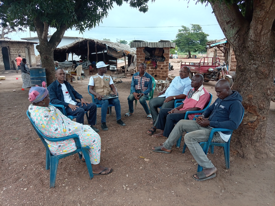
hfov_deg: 69.4
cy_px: 103
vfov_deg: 54.8
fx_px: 199
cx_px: 138
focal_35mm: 25
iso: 103
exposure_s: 1/123
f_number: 1.8
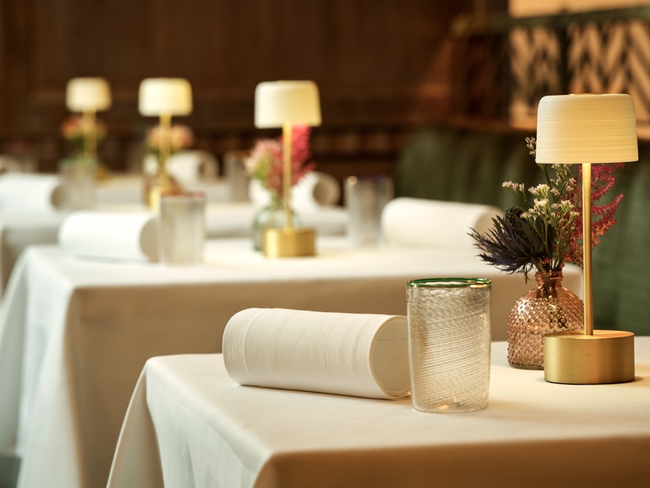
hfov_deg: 15.0
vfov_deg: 11.3
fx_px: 2461
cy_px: 243
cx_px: 353
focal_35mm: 131
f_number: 5.6
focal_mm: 110
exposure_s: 1/15
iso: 800
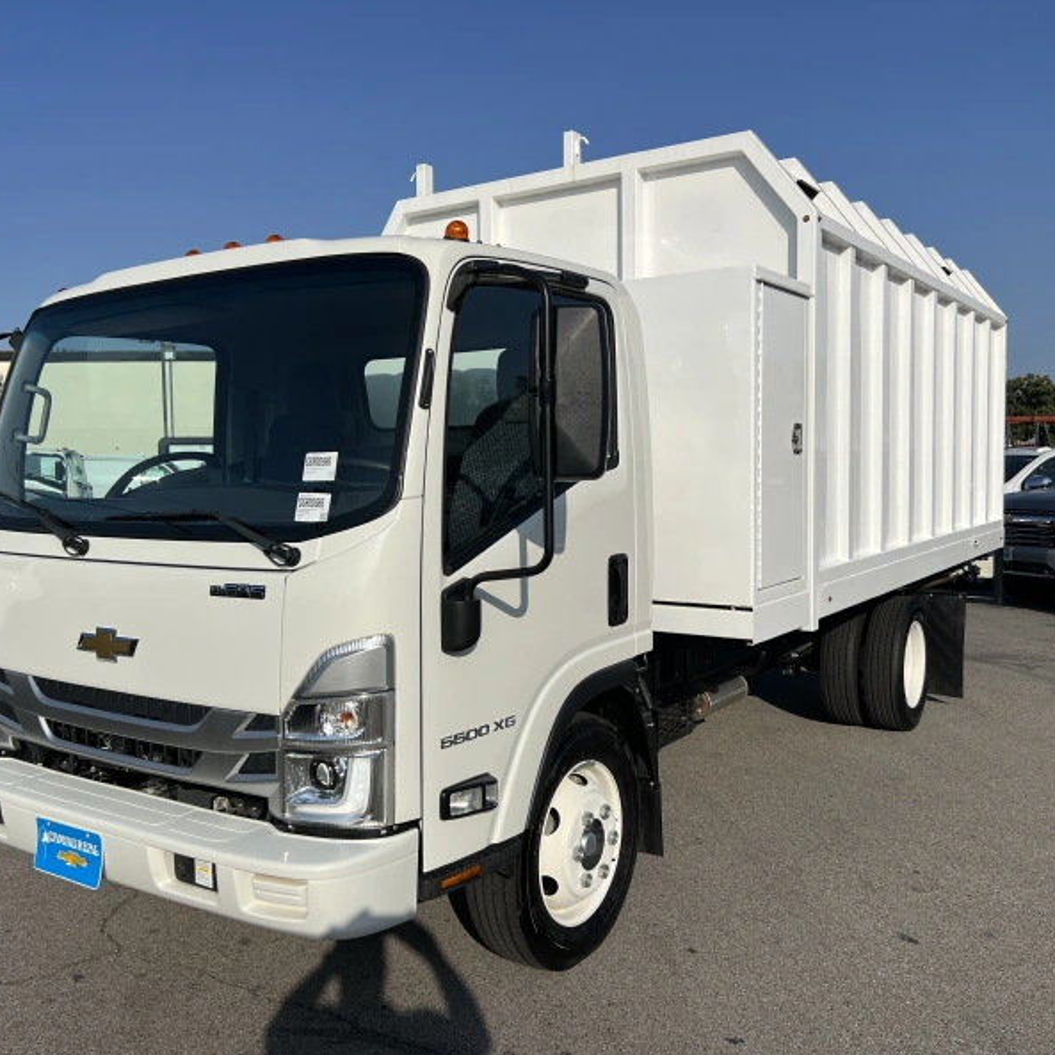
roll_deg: +2.5
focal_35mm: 31
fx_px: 1069
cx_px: 463
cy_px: 530
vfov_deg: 52.5
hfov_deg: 52.4
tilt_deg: -2.7
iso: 50
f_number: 1.5
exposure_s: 1/9434
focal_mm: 5.7
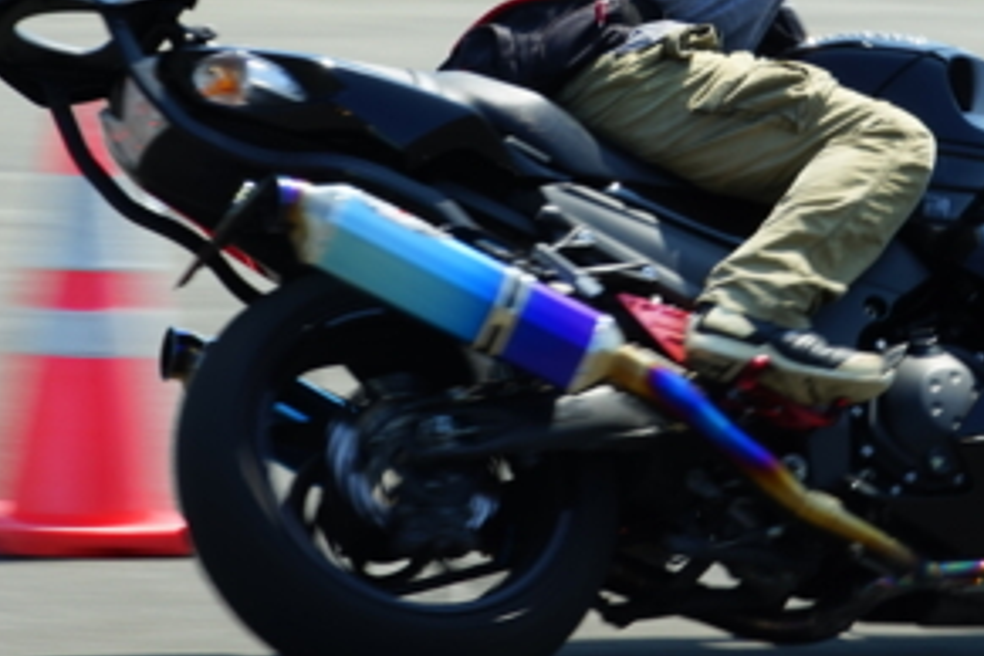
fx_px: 7598
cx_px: 670
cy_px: 91
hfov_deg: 7.4
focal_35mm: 278
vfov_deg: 4.9
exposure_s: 1/45
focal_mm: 101
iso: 125
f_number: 16
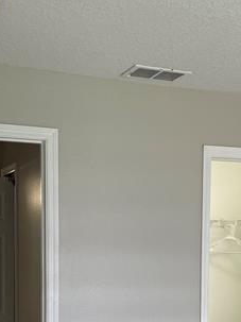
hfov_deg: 22.2
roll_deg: -0.9
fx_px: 613
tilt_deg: -2.3
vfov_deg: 28.3
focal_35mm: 66
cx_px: 148
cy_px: 288
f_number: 1.6
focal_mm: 4.2
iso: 125
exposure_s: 1/120
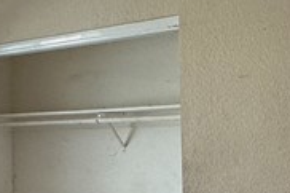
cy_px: 140
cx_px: -73
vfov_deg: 16.6
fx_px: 660
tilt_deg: +1.4
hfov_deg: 22.5
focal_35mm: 82
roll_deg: +0.6
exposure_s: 1/99
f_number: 2.2
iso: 100
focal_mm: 2.22
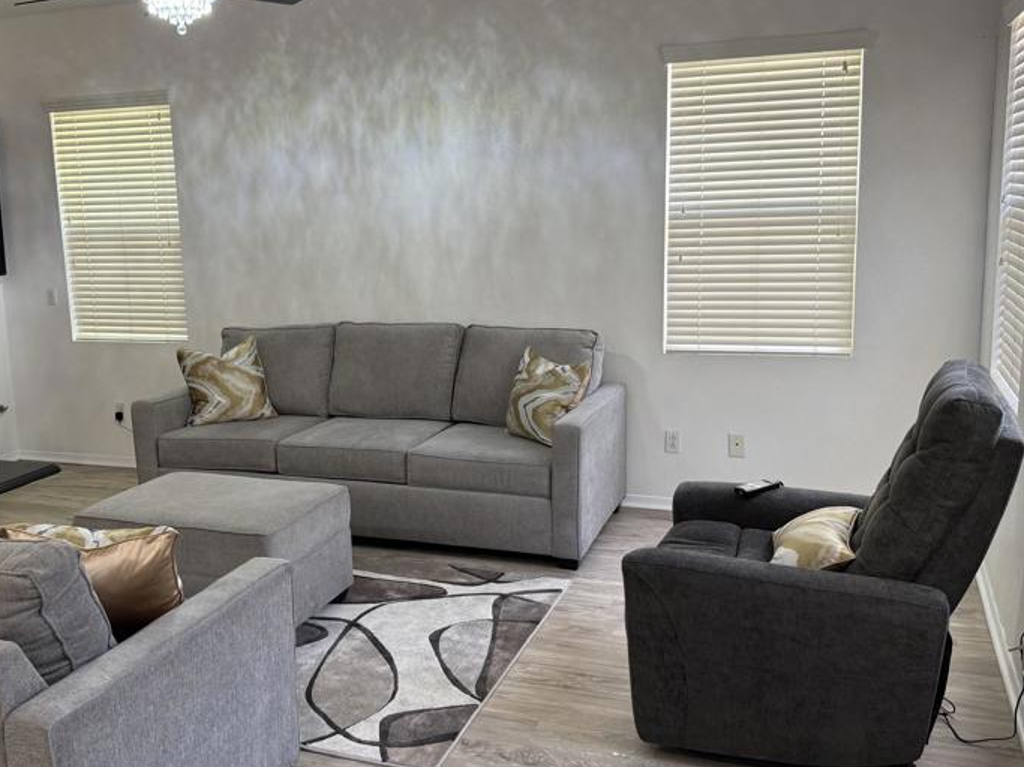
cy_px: 366
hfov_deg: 51.0
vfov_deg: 39.6
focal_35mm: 36
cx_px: 400
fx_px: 1065
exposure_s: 1/62
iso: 160
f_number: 1.78
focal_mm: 6.76
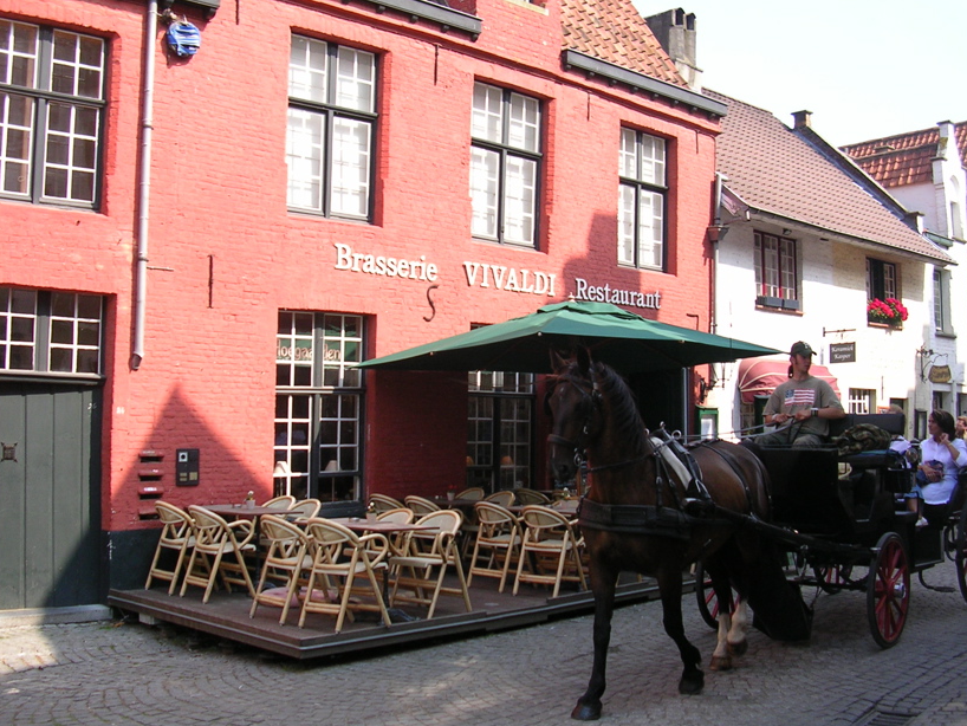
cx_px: 484
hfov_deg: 47.9
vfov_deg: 36.8
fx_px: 1090
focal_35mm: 39
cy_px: 362
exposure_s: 1/350
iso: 50
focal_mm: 5.8
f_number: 2.8
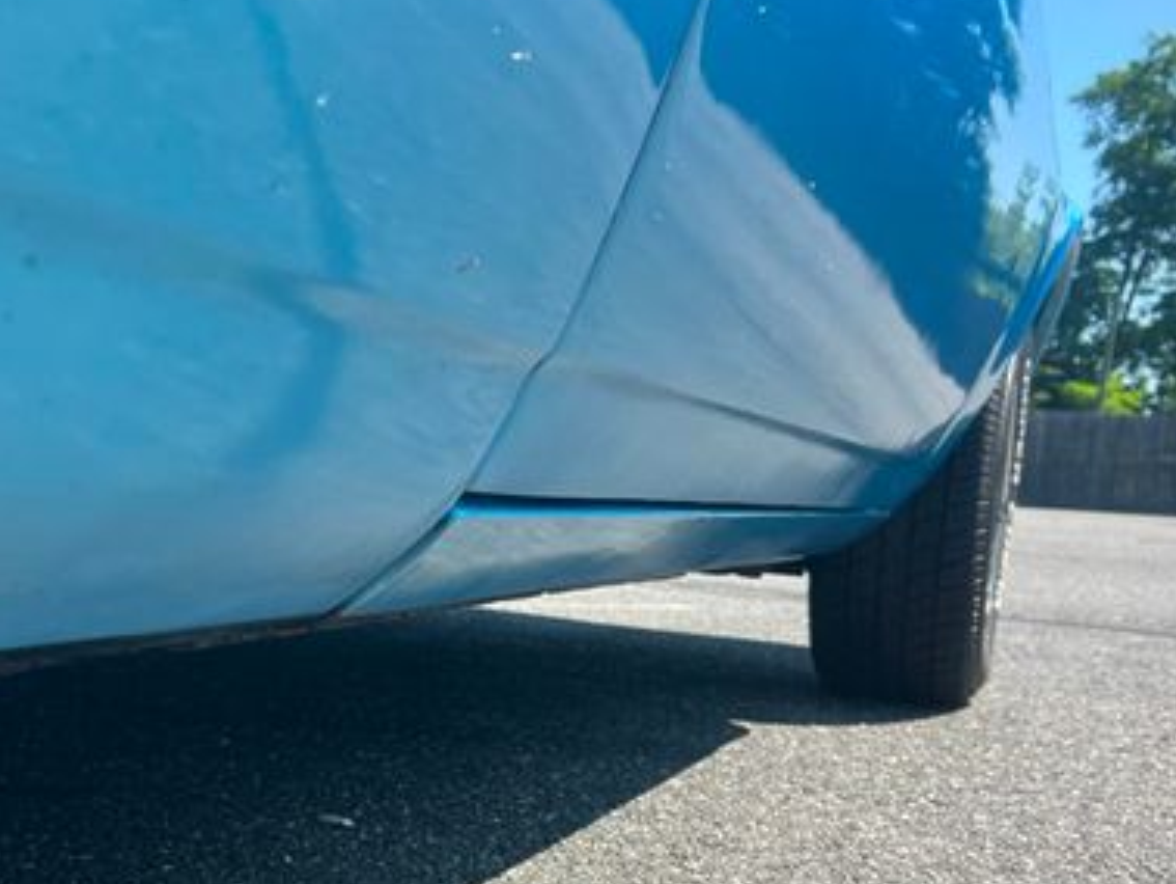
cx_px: 342
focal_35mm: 44
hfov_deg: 42.0
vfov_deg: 32.1
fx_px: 1496
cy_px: 697
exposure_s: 1/1224
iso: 50
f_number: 1.5
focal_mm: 5.7
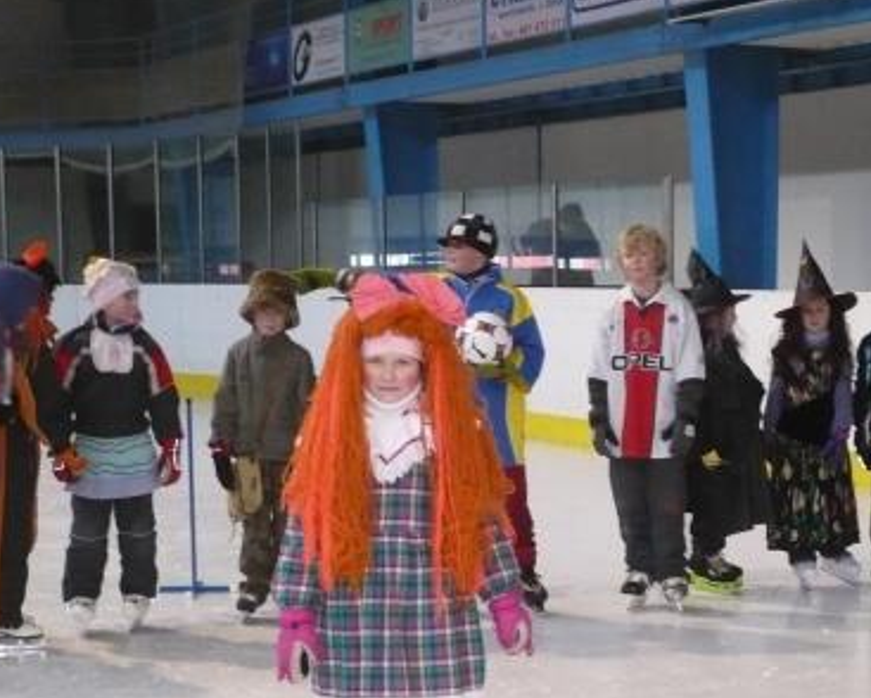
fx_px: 2192
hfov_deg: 22.5
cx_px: 494
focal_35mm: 85
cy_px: 553
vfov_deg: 17.9
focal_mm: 8.3
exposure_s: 1/30
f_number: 3.4
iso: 500
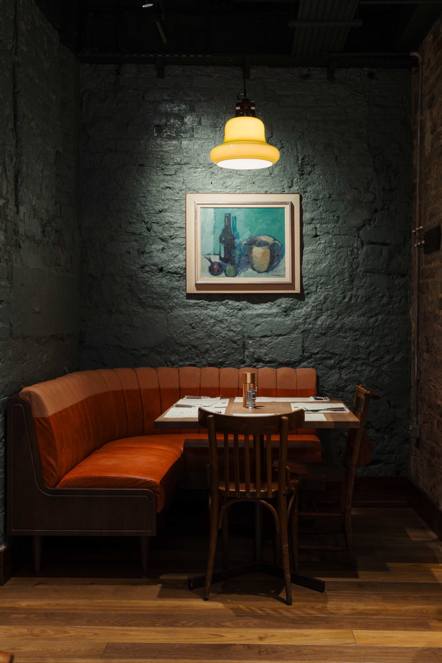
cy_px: 332
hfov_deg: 31.9
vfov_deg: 46.4
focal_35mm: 42
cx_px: 221
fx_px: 773
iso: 640
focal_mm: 42
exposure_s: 1/6
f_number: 11
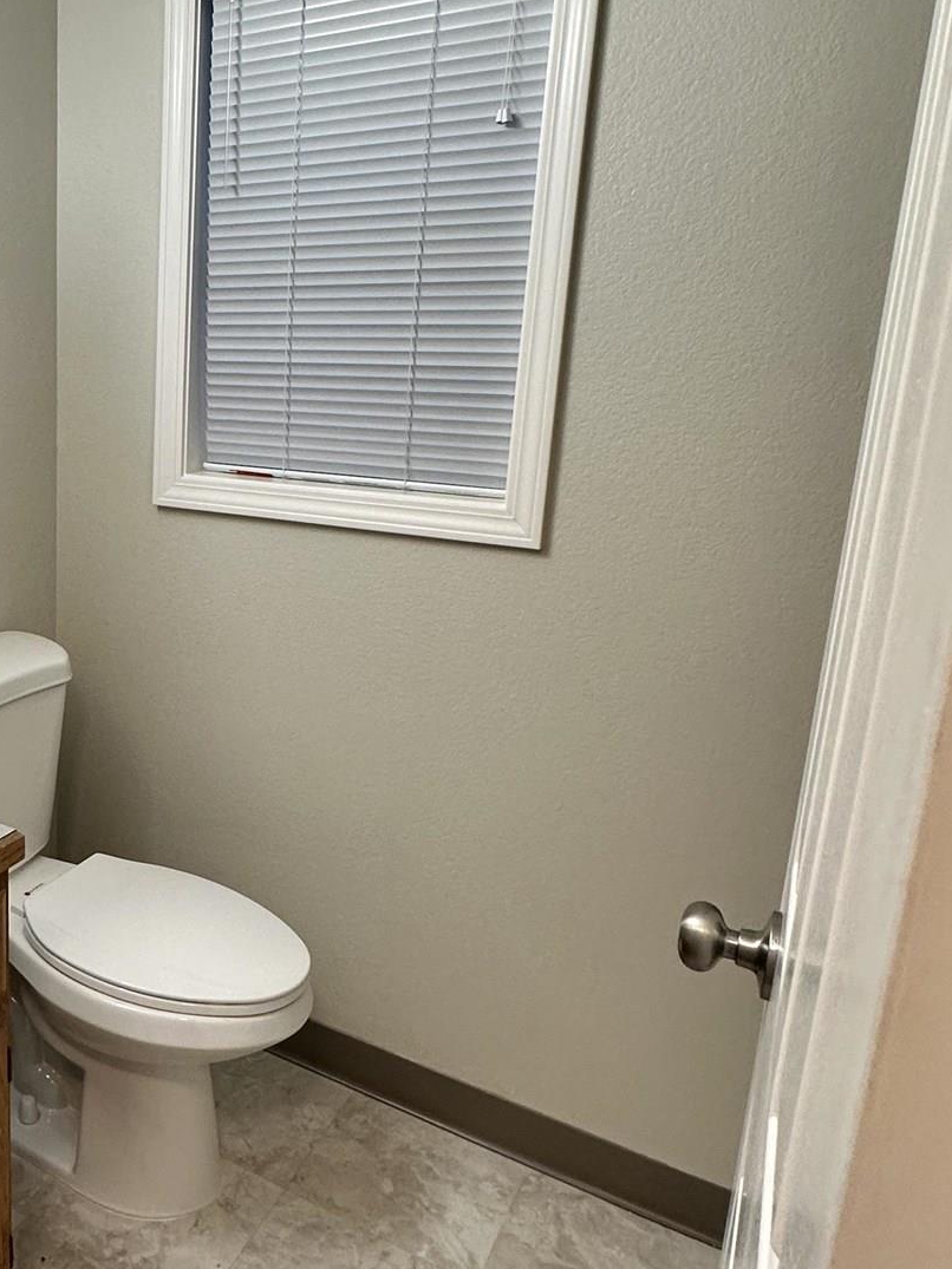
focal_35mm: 30
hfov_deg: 41.4
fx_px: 1100
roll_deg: +0.8
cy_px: 580
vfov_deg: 59.9
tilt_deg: -13.1
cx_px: 25
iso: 200
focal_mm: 2.22
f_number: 2.2
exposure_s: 1/120
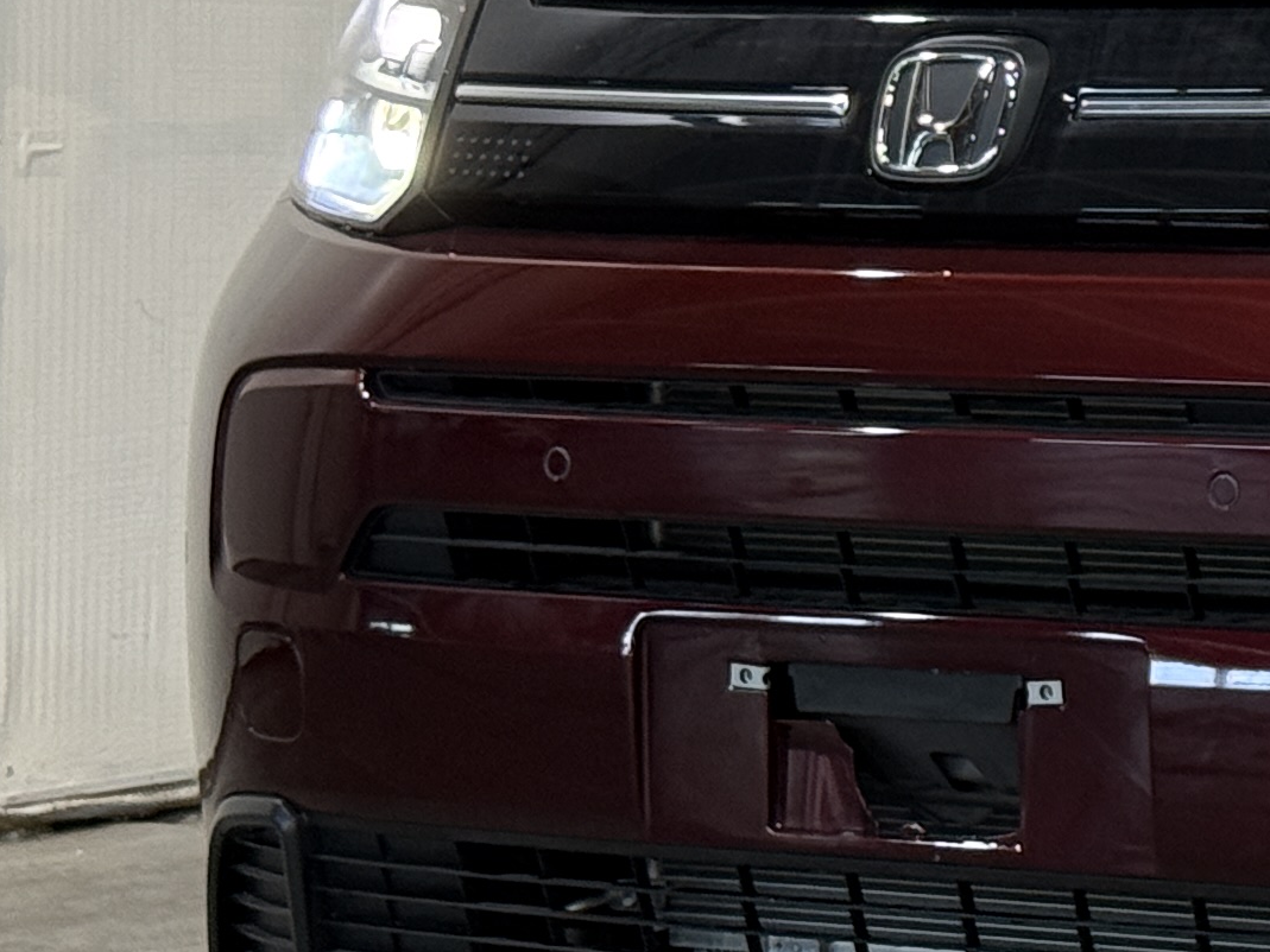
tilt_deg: +0.2
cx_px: 2070
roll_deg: -1.3
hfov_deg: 10.4
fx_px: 6641
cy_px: 52
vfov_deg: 8.2
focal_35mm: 181
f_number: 1.78
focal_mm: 6.76
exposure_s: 1/60
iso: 200
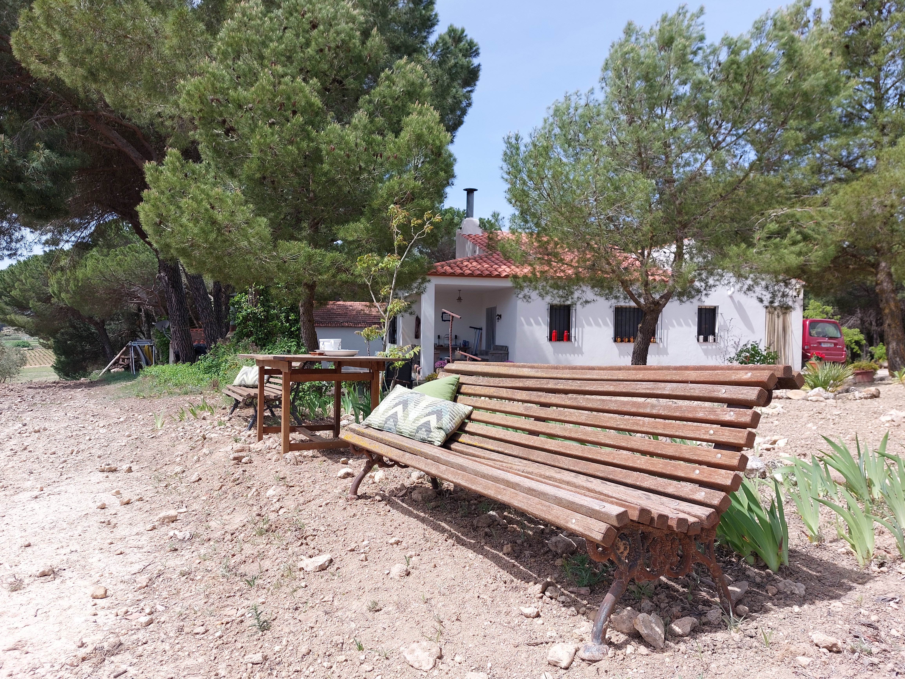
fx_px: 627
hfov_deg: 71.6
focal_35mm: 24
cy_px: 340
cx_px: 452
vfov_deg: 56.8
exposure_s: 1/794
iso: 25
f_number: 1.8
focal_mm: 5.23
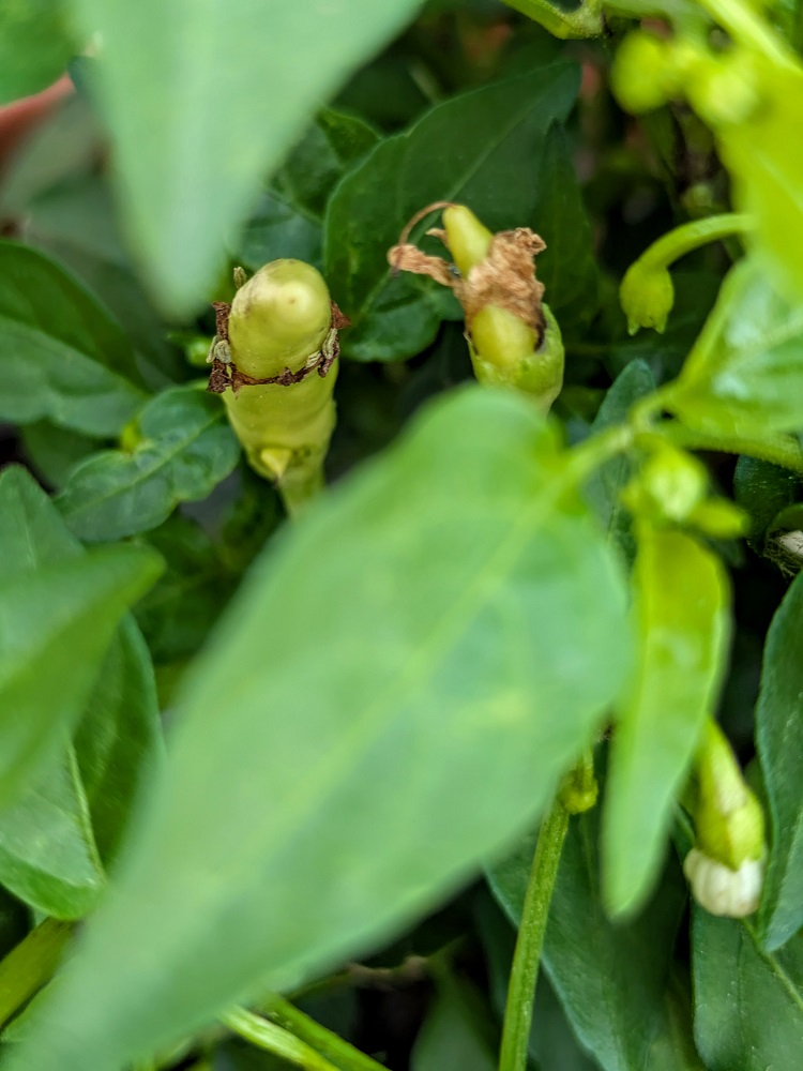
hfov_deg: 28.6
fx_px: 1577
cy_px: 536
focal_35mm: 51
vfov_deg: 37.5
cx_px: 402
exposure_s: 1/100
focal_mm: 5.43
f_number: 1.89
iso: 58
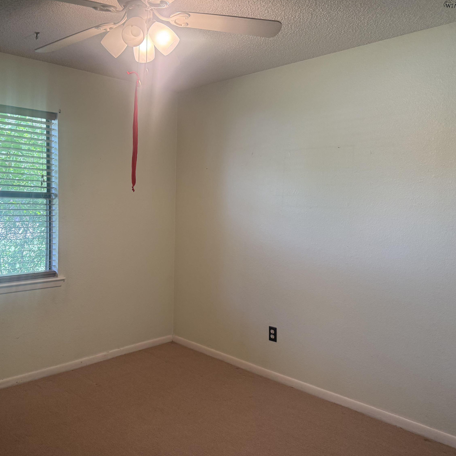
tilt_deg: -3.1
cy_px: 231
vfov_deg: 55.6
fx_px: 432
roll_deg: -0.3
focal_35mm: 29
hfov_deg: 54.5
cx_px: 152
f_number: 1.78
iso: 200
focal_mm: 6.76
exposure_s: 1/120
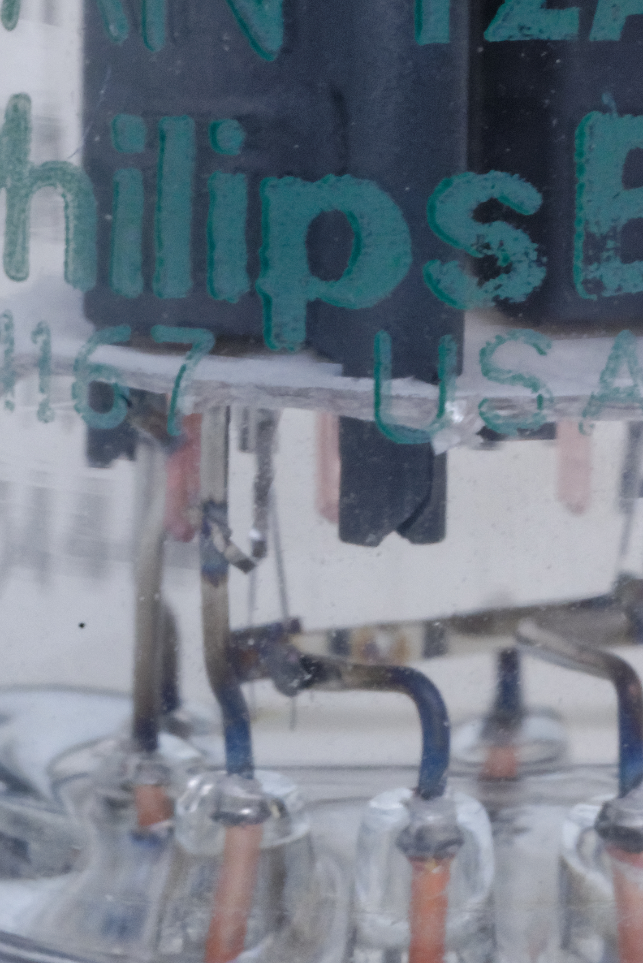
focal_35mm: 318
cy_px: -146
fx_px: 8510
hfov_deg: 4.3
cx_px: 420
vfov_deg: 6.4
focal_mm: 90
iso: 1250
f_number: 32
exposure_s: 1/30
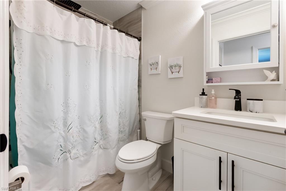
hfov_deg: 100.4
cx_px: 143
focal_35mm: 15
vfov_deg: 77.3
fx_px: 119
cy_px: 96
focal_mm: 10
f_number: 4
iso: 1000
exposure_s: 1/125
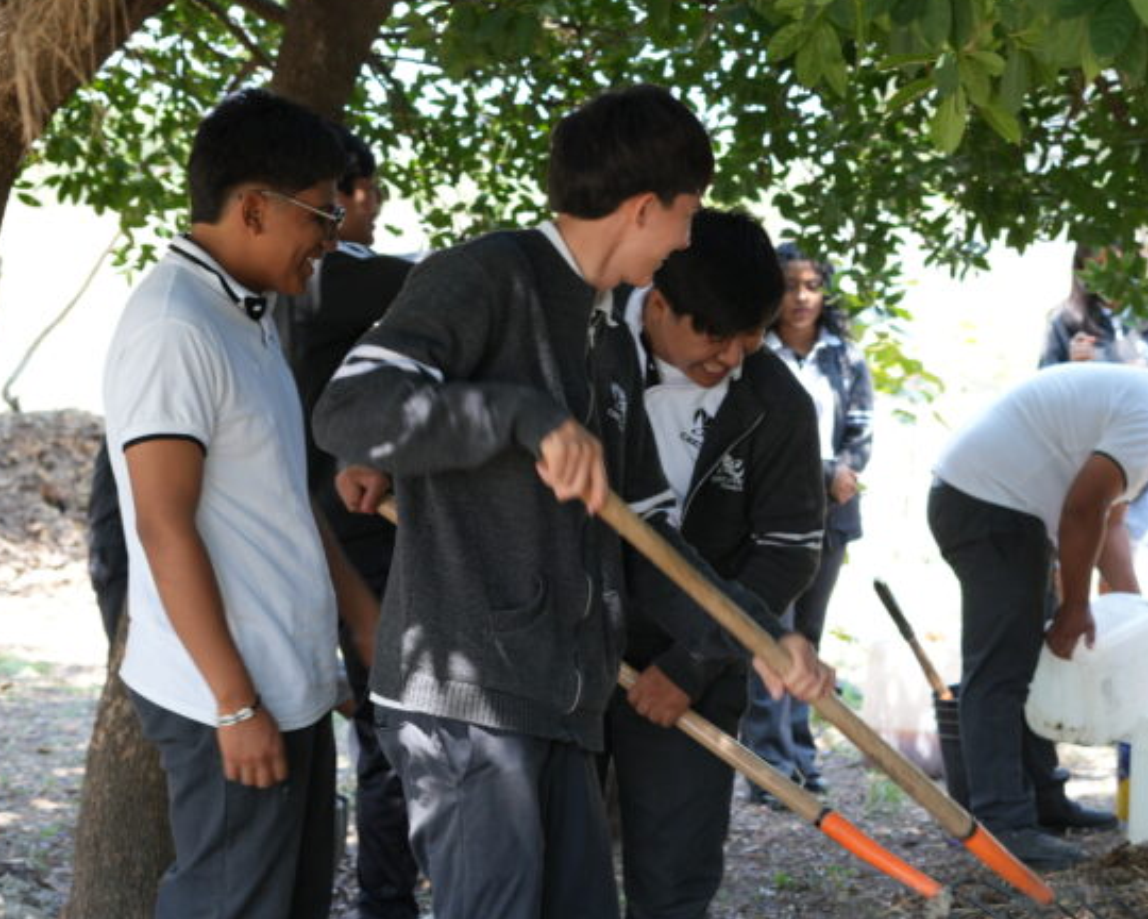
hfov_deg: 21.2
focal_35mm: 89
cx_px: 959
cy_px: 695
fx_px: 3024
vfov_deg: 17.2
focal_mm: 50
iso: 200
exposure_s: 1/60
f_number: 4
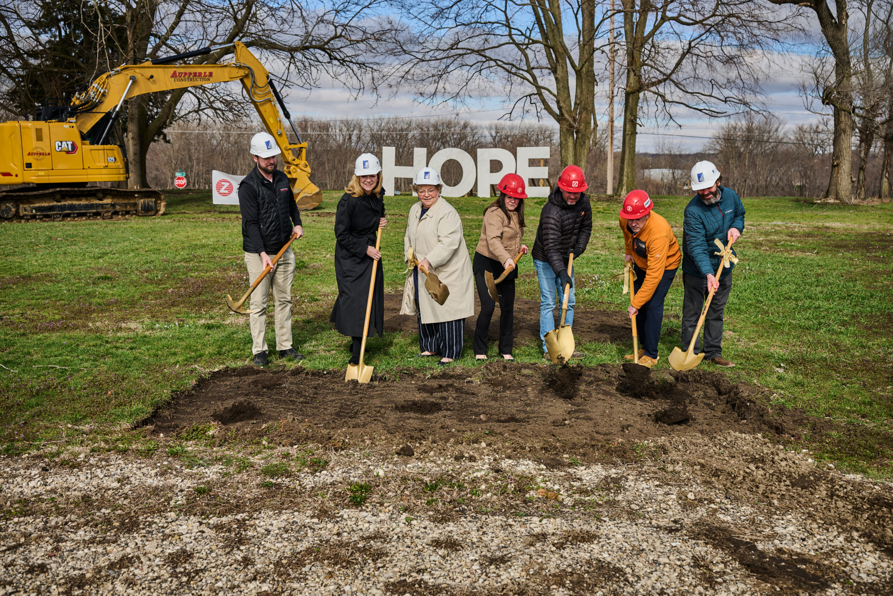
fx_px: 893
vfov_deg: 36.9
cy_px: 298
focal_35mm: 36
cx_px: 446
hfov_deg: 53.1
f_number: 4
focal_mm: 36
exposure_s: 1/800
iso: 64
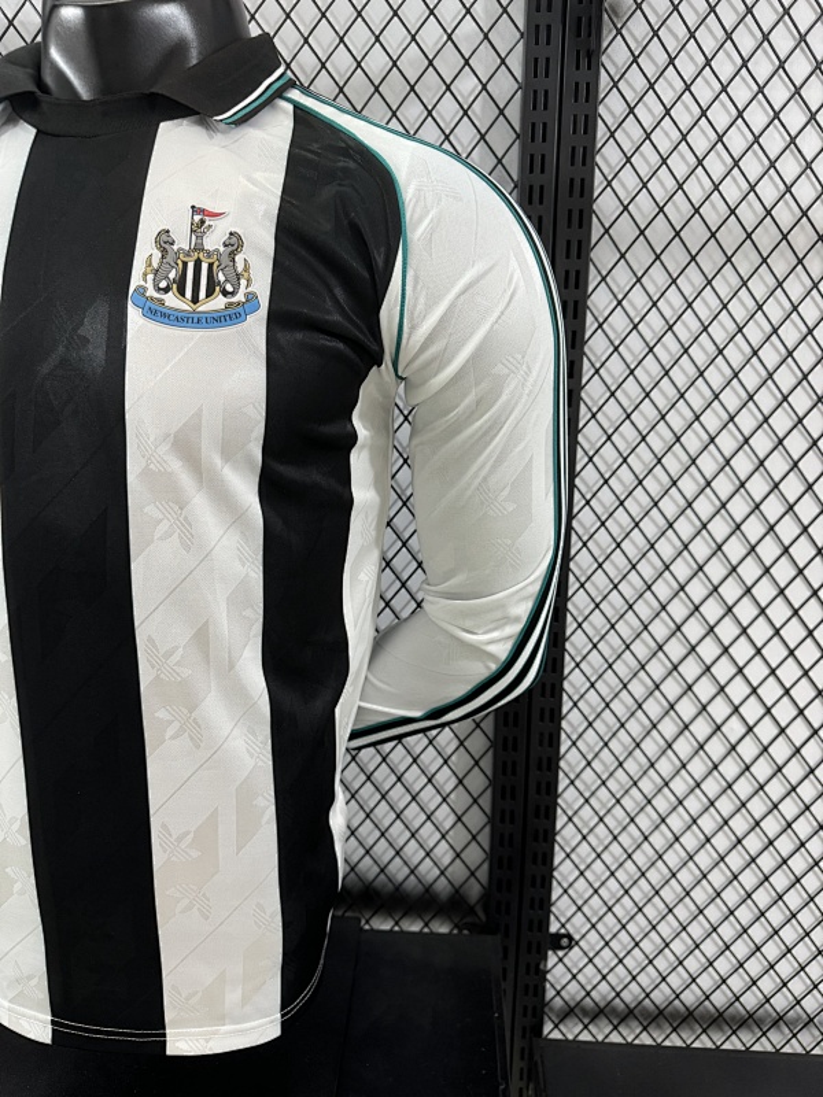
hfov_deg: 56.8
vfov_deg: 71.6
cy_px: 548
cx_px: 412
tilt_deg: -8.6
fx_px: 761
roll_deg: -1.3
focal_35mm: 24
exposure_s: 1/100
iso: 160
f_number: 1.78
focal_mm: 6.76
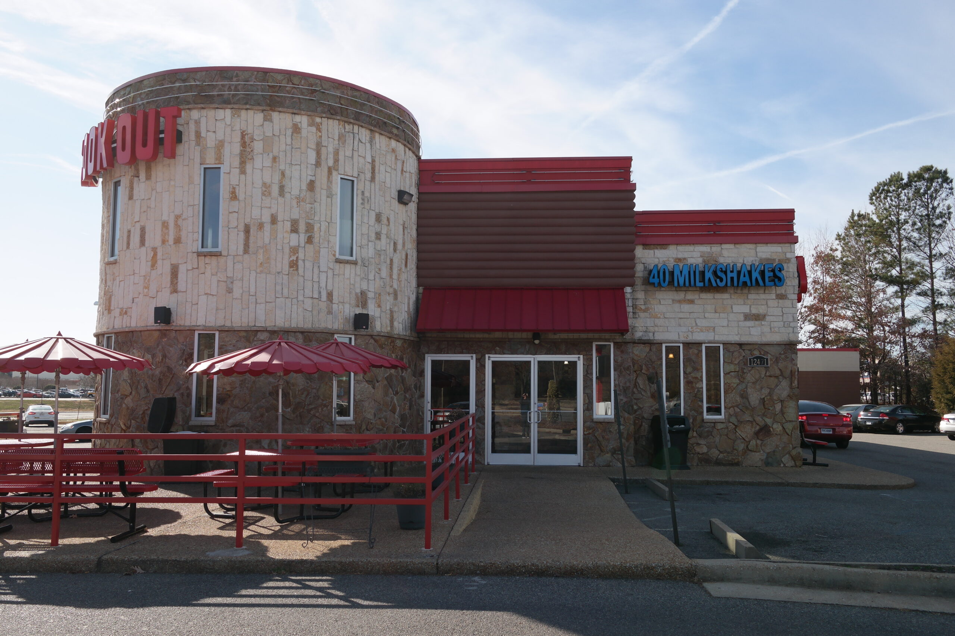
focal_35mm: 30
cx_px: 478
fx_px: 796
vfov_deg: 43.6
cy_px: 318
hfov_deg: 61.9
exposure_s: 1/320
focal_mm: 20
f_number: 6.3
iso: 200
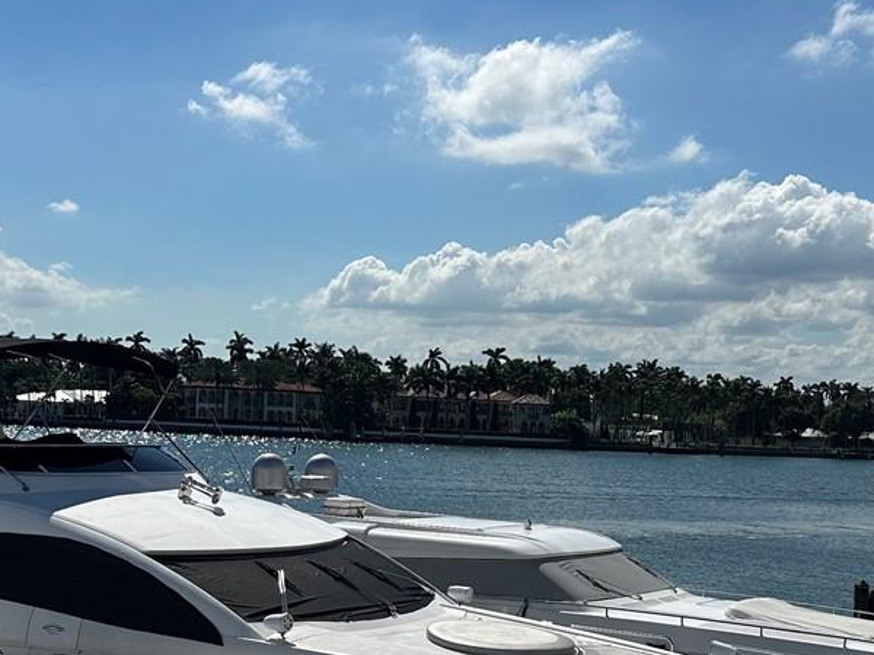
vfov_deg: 22.7
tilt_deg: -1.9
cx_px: 539
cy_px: 507
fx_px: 1616
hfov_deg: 30.2
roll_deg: -3.0
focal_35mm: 64
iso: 80
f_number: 1.78
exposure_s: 1/15625
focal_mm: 6.86
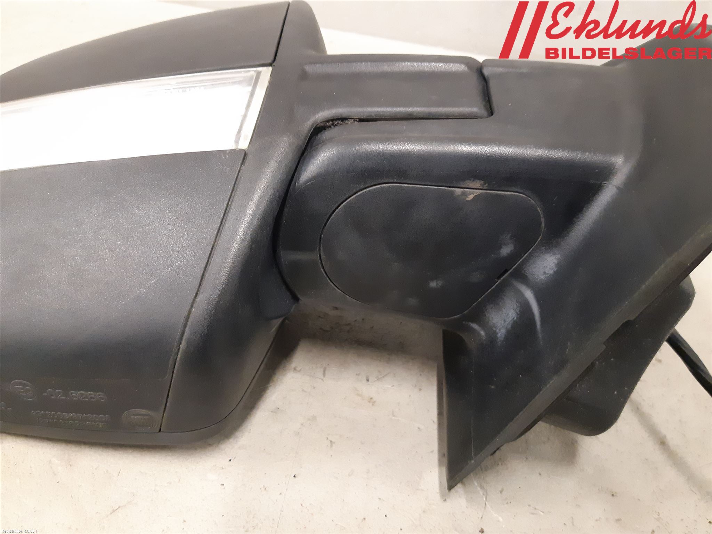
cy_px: 267
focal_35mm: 26
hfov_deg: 67.3
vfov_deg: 53.1
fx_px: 535
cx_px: 356
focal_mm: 3.93
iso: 400
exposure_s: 1/50
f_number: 1.7
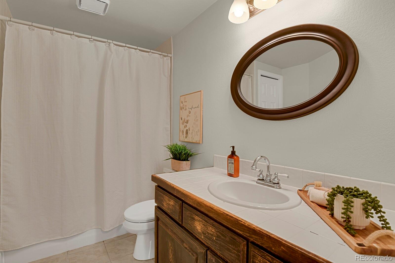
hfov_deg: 93.3
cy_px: 132
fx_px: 187
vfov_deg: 70.4
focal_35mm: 17
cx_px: 198
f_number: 8
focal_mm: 17
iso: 11400
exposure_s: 1/20
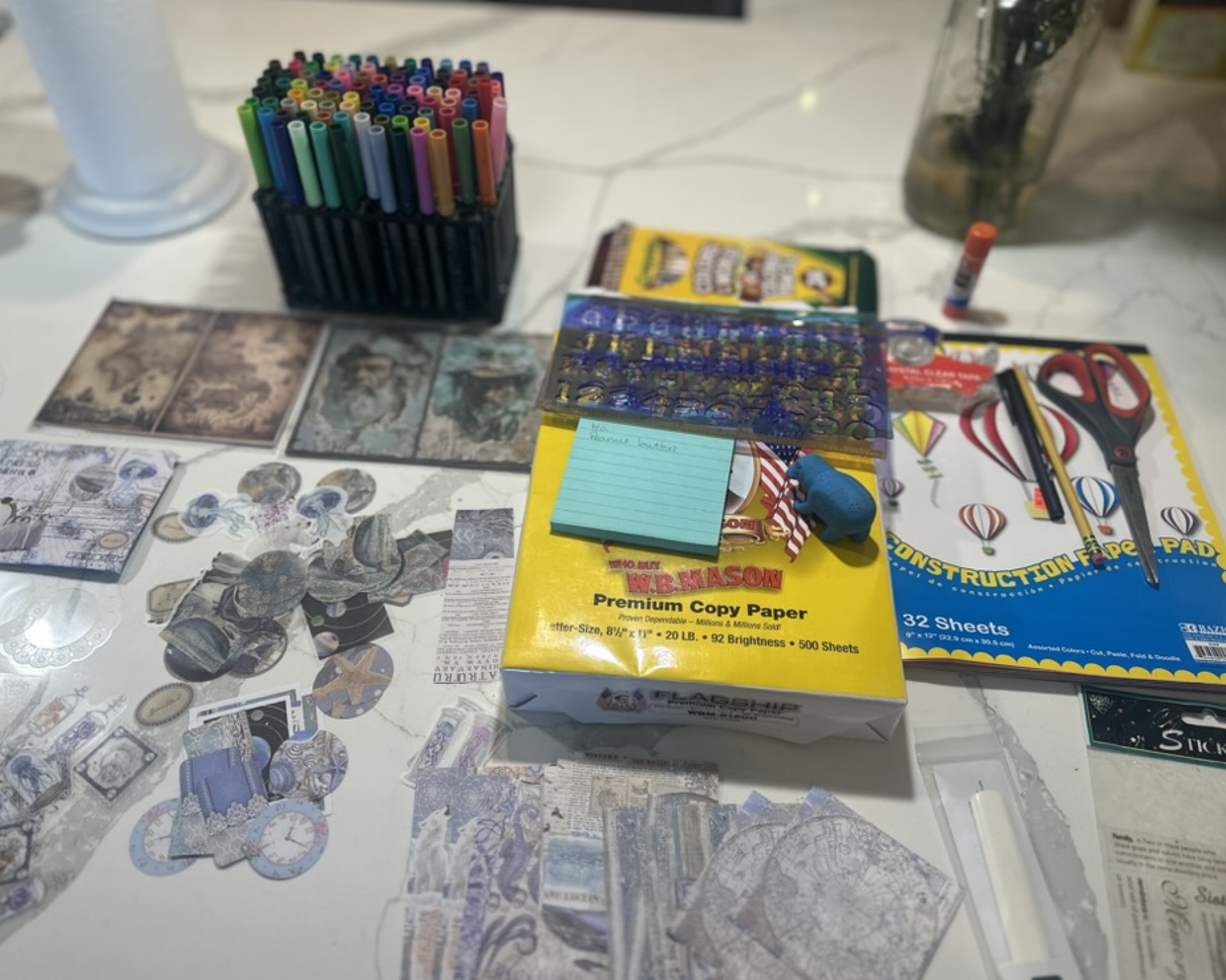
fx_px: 943
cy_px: 502
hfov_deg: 66.0
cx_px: 594
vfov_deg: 54.9
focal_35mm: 26
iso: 80
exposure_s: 1/120
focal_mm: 6.86
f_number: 1.78
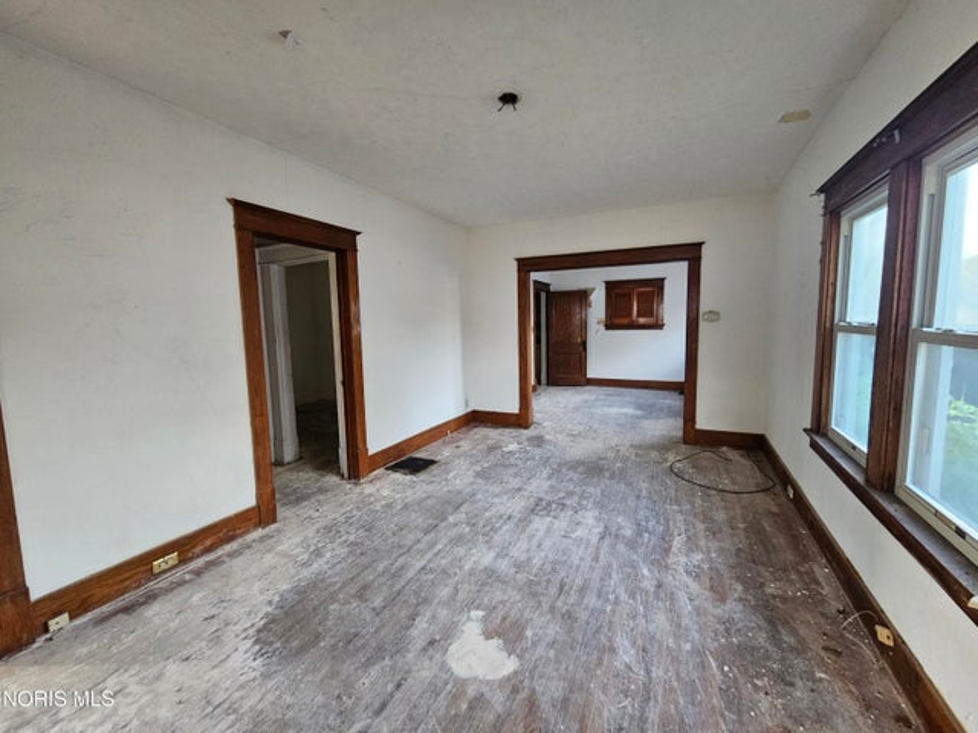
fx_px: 367
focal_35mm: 13
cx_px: 489
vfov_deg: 89.9
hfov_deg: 106.2
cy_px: 366
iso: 320
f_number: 2.2
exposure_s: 1/40
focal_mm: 2.2
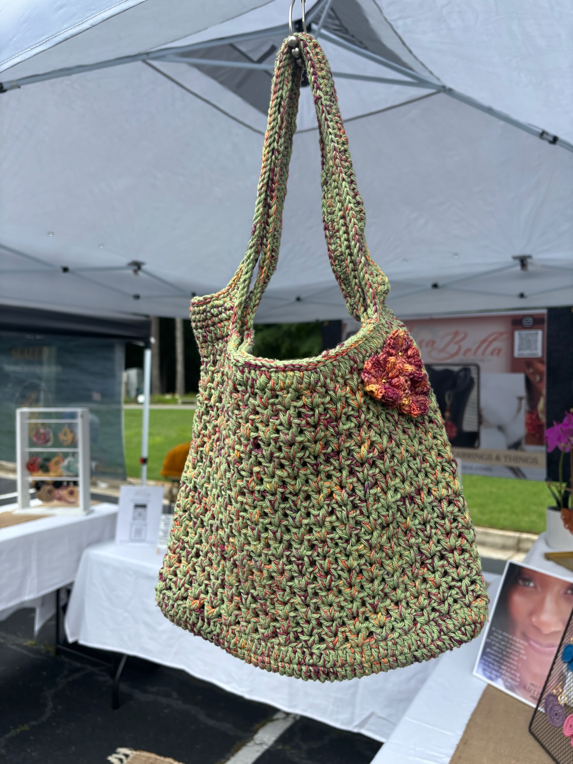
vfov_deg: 67.3
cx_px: 286
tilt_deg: +1.7
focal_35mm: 26
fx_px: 574
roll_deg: +1.2
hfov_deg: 53.1
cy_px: 382
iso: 50
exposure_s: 1/1058
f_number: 1.6
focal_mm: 5.96
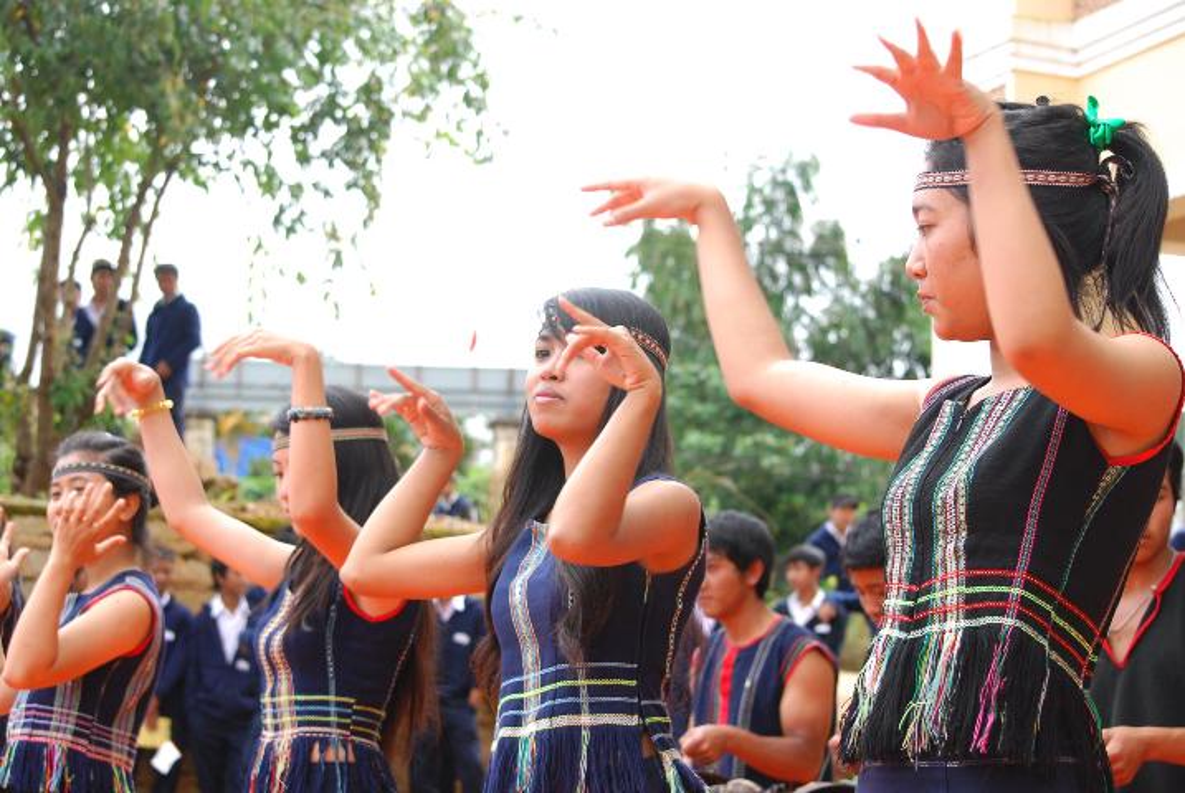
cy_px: 396
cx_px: 592
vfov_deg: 16.6
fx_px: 2719
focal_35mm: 82
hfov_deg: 24.6
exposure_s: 1/125
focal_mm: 55
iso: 200
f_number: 5.6
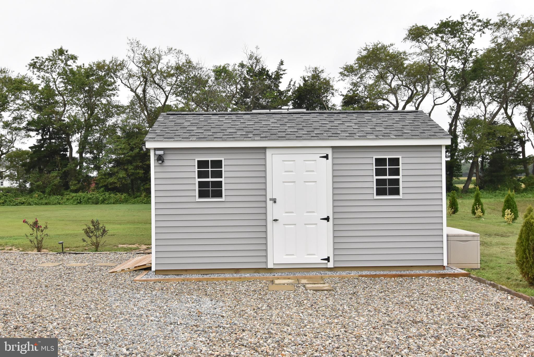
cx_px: 267
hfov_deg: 53.1
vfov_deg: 36.9
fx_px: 534
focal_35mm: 36
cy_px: 178
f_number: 11
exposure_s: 1/500
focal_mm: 24
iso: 1000
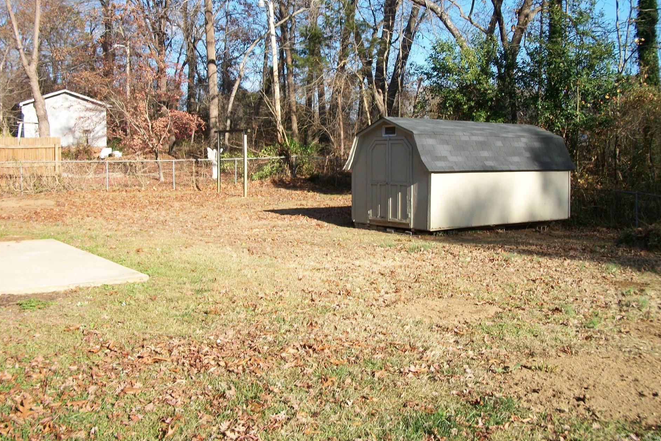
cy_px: 206
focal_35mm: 36
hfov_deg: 53.1
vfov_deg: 36.9
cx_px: 320
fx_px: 661
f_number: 8.8
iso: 80
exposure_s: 1/100
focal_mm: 5.7
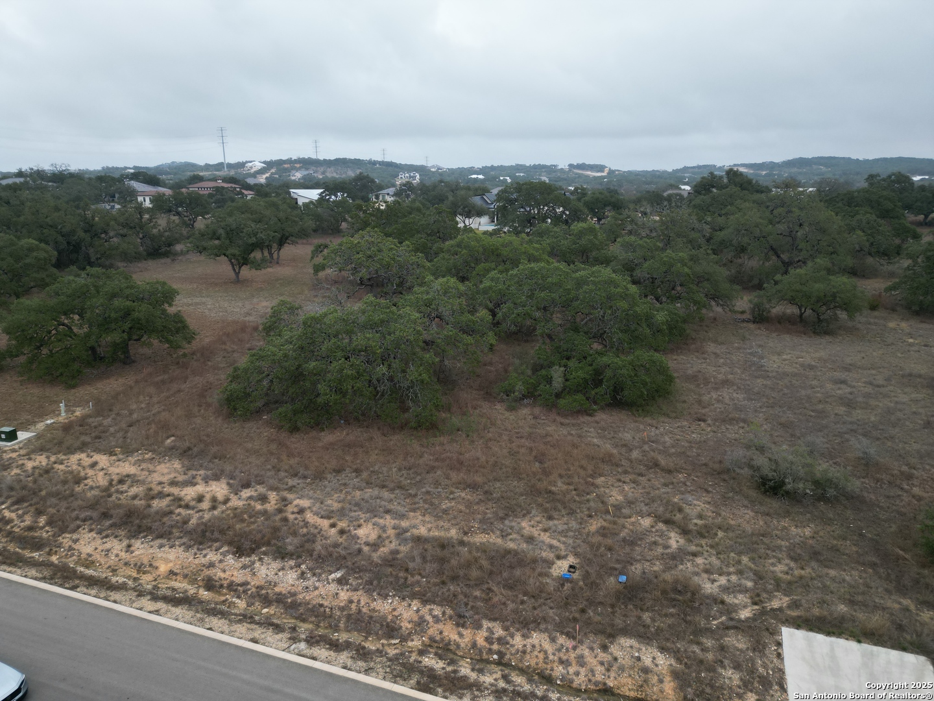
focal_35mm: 24
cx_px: 467
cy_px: 350
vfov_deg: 56.8
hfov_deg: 71.6
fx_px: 648
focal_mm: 6.72
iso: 150
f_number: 1.7
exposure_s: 1/1000
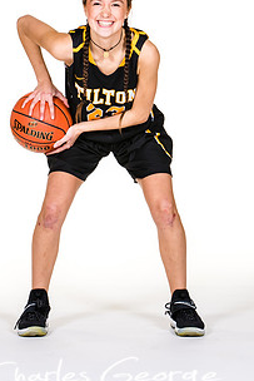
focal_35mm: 233
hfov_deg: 5.9
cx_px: 104
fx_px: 2463
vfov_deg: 8.8
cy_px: 150
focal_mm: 105
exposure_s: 1/160
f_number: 6.3
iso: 200
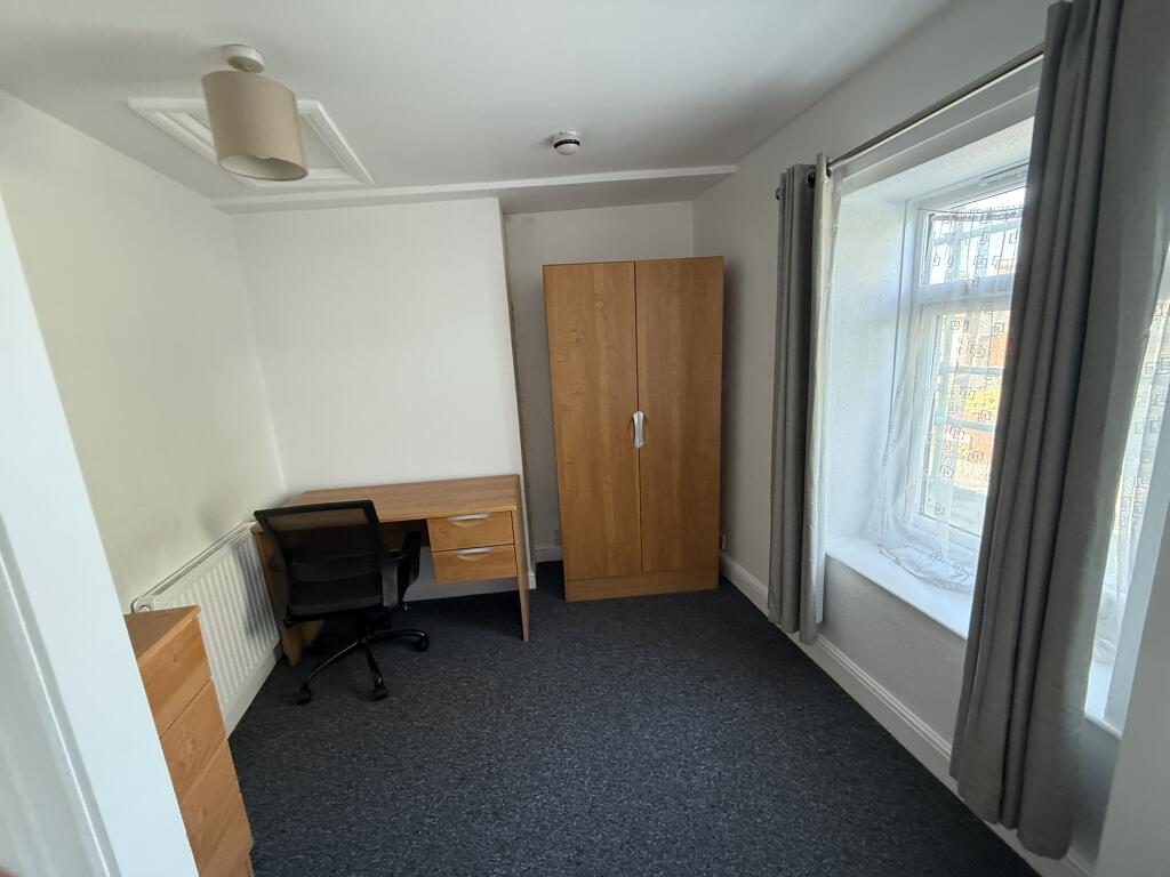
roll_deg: +4.7
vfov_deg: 85.7
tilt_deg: -13.0
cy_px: 438
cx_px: 585
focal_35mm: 14
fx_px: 473
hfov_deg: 102.1
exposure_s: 1/60
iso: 500
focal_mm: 2.22
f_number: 2.2
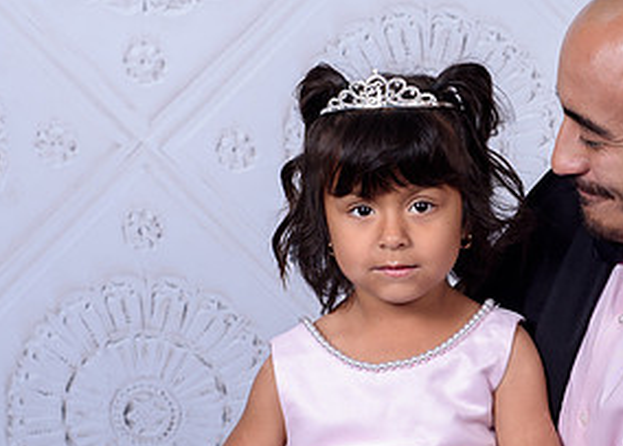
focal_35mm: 136
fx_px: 2407
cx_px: 568
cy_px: 264
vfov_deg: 10.6
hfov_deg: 14.6
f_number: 5.6
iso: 100
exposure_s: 1/200
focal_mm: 50
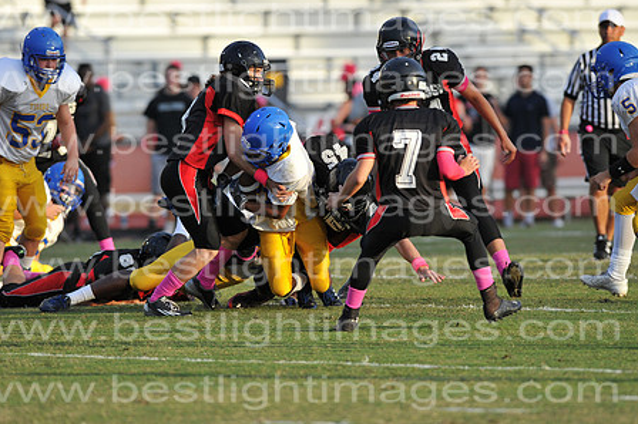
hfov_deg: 5.3
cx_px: 298
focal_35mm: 388
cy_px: 175
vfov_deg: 3.5
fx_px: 6871
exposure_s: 1/2500
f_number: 4
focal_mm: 300
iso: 1000
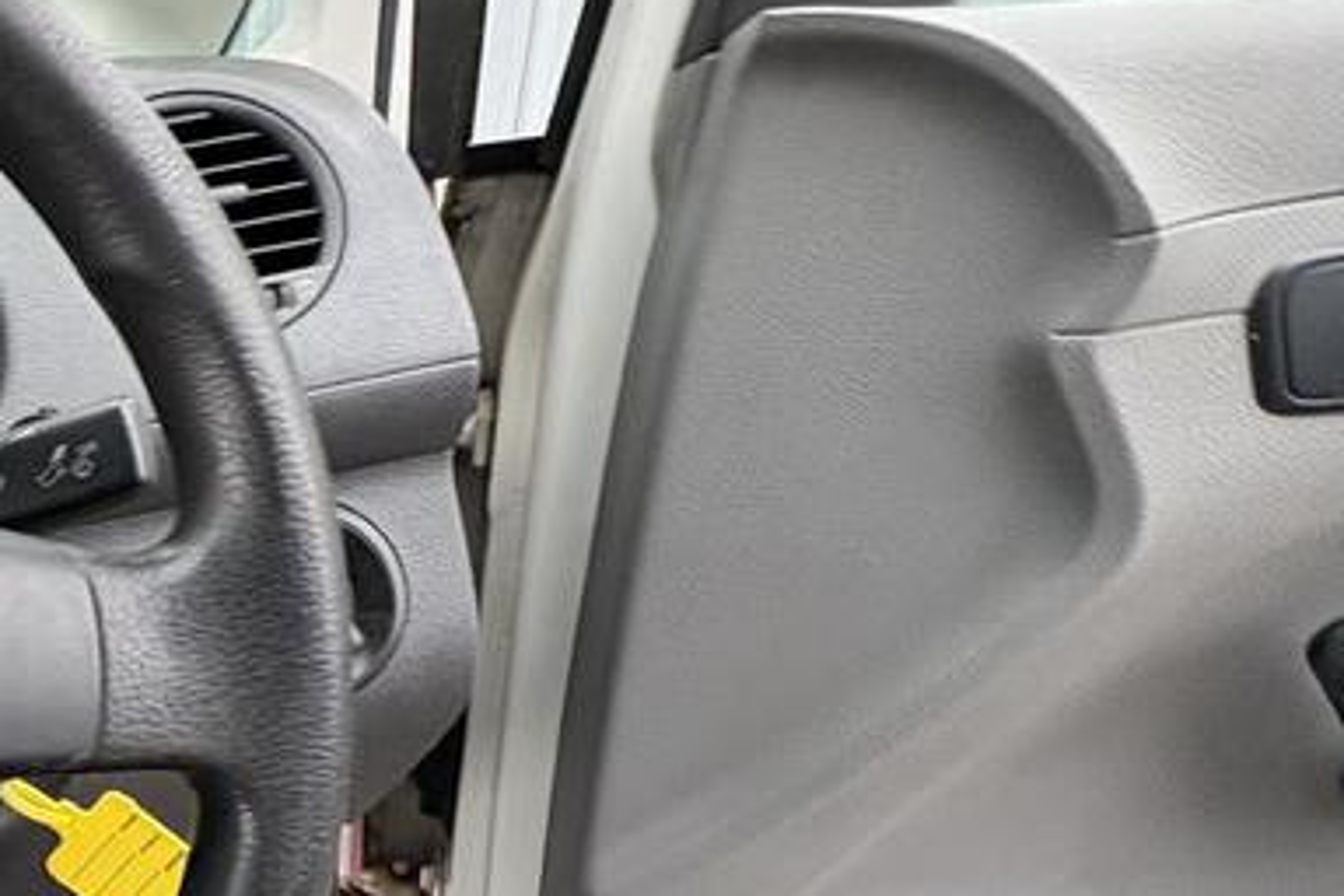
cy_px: 707
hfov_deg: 41.7
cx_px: -196
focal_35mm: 34
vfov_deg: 37.6
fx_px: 1269
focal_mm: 2.22
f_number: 2.2
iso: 125
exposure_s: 1/102
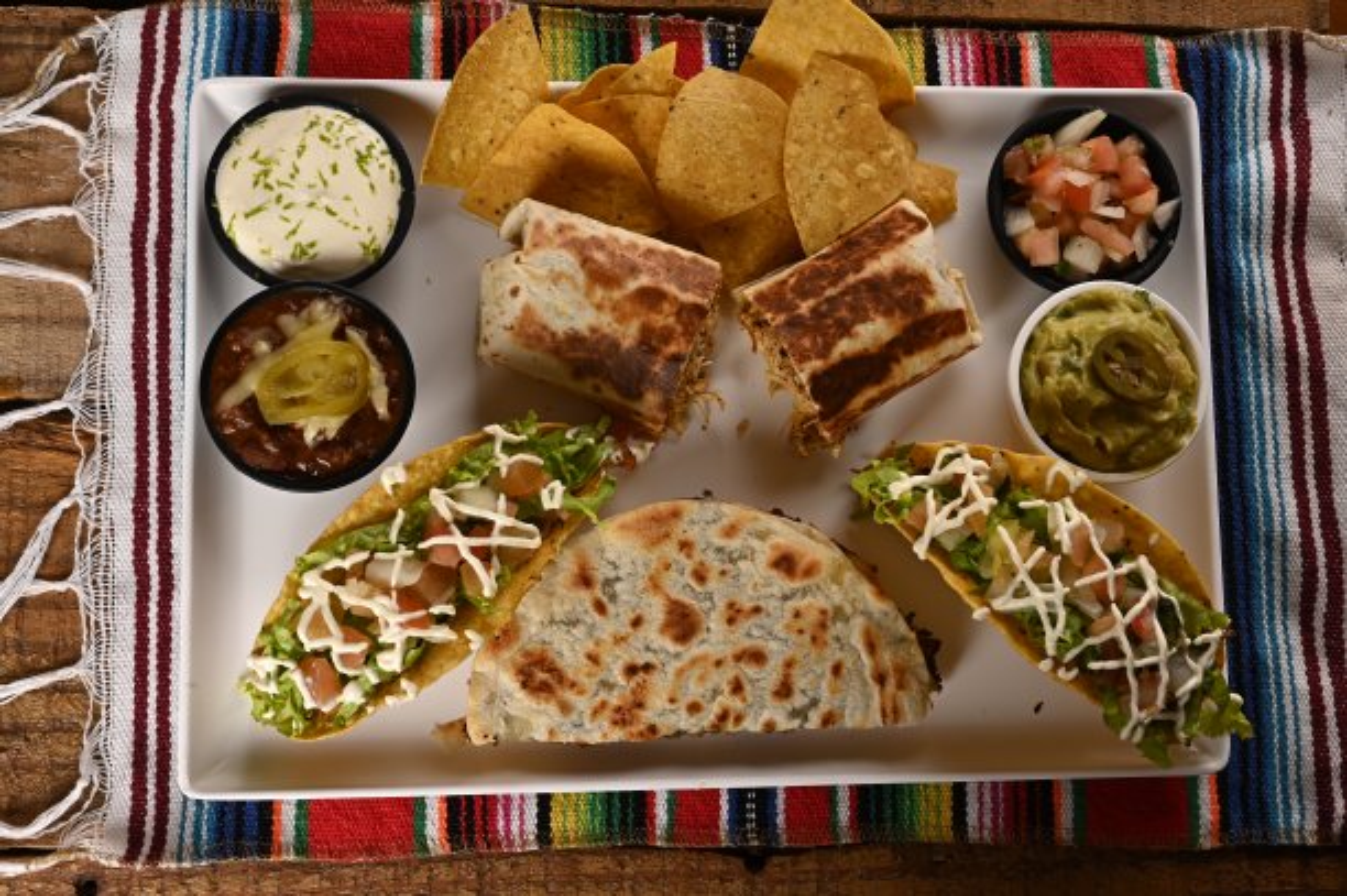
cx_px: 674
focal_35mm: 40
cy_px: 448
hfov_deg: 48.5
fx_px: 1495
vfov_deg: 33.3
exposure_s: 1/100
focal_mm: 40
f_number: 16
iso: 200
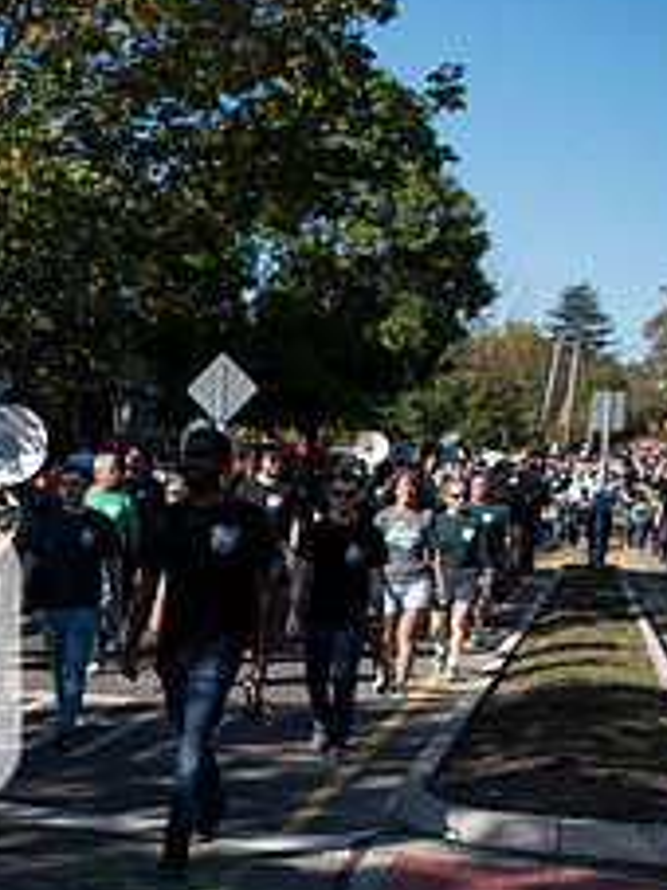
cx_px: -275
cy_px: 700
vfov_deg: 31.9
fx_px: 1517
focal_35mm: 59
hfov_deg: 21.6
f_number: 4.5
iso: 250
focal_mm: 24
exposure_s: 1/1600
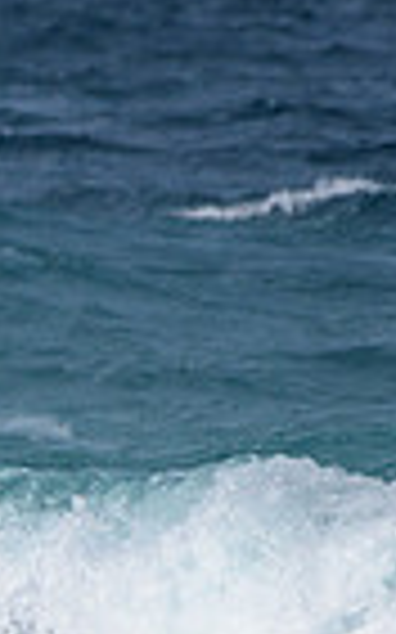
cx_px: -1056
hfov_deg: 0.5
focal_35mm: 2572
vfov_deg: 0.8
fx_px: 44458
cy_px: 771
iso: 90
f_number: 5.6
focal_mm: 500
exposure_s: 1/2000
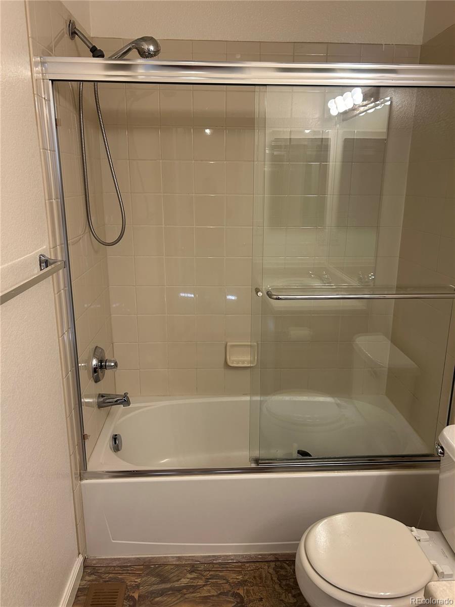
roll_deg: -1.7
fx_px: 456
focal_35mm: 26
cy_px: 304
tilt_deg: -14.9
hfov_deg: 53.1
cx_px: 228
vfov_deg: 67.3
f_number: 1.5
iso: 100
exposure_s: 1/120
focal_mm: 5.7
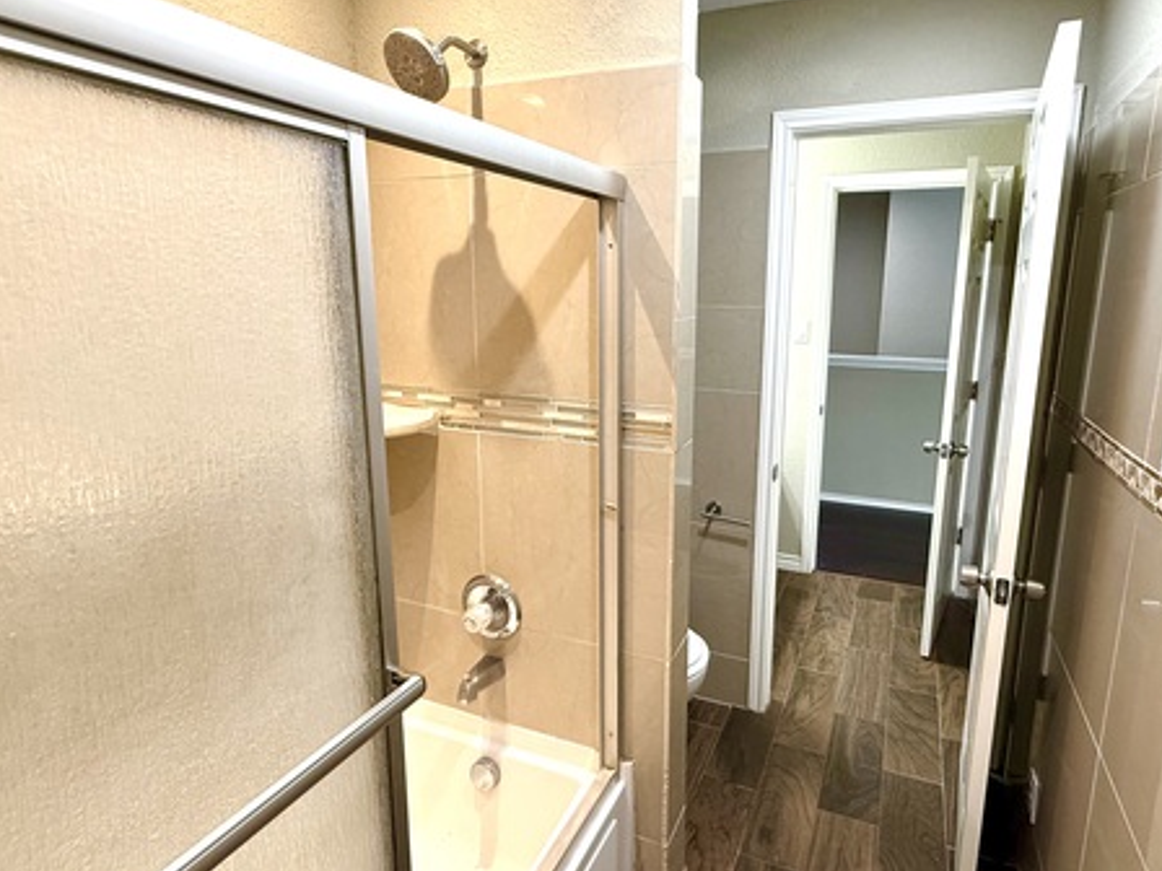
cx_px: 641
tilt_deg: -10.7
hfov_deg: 81.5
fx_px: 671
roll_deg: -1.1
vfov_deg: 65.9
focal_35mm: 20
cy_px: 415
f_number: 2.2
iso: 200
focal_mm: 2.22
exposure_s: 1/60
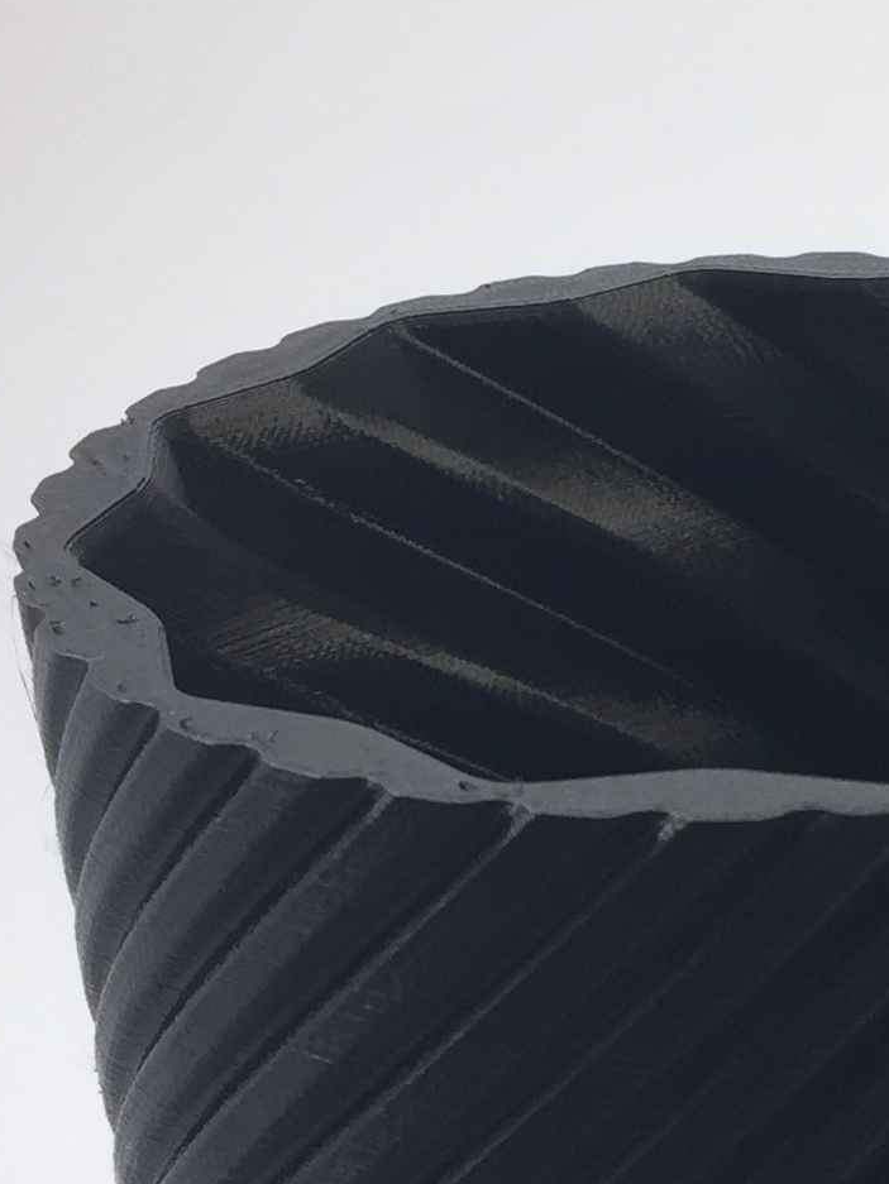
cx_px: 1249
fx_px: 3458
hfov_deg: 13.9
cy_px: 902
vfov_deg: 19.3
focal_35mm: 101
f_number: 2.2
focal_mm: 4.15
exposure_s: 1/60
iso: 32
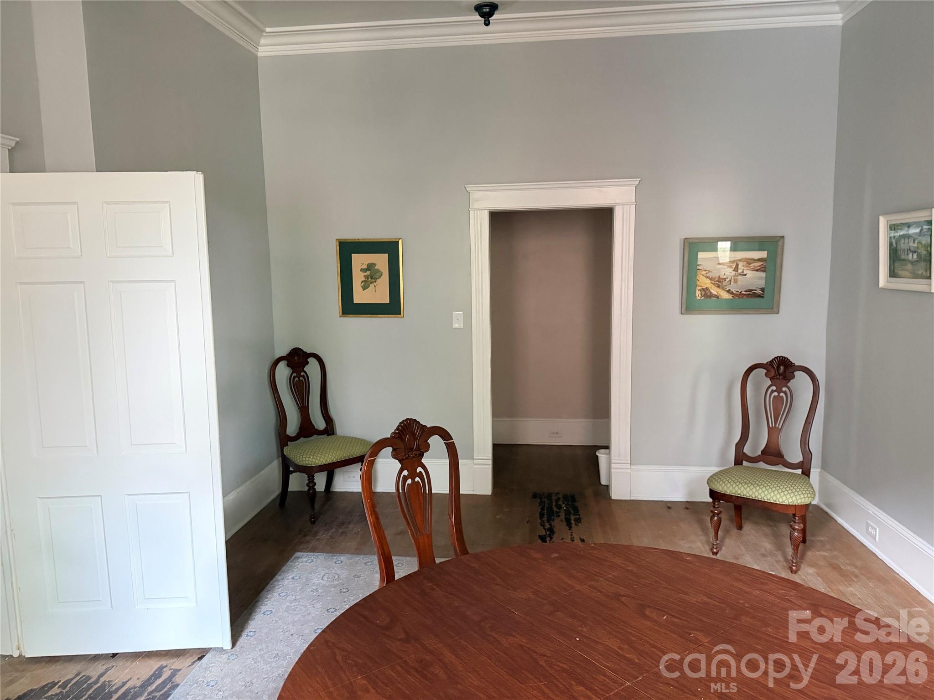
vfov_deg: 56.8
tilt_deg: -6.7
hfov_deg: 71.6
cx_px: 467
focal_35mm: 24
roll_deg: +0.6
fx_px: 648
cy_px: 350
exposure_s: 1/60
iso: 640
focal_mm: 6.76
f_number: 1.78
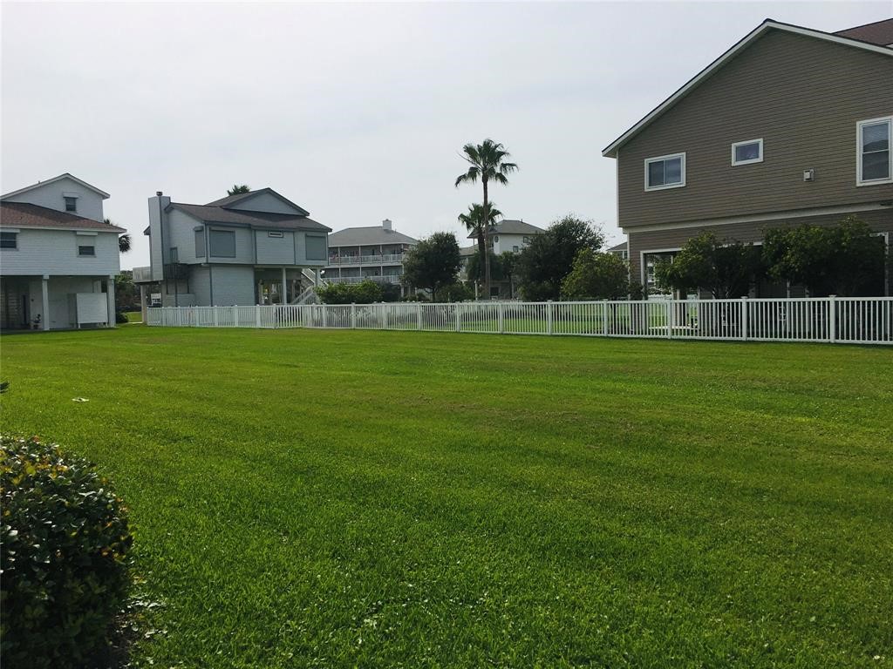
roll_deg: +1.0
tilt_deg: -1.5
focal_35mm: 29
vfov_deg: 48.2
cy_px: 334
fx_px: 748
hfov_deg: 61.7
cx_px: 446
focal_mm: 4.15
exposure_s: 1/4808
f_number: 2.2
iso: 25
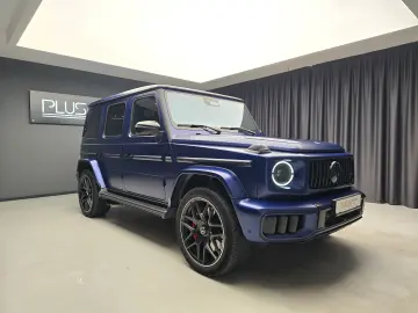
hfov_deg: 73.9
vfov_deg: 58.9
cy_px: 156
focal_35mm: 23
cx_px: 209
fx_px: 278
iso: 80
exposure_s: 1/64
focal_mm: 6.3
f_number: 1.7
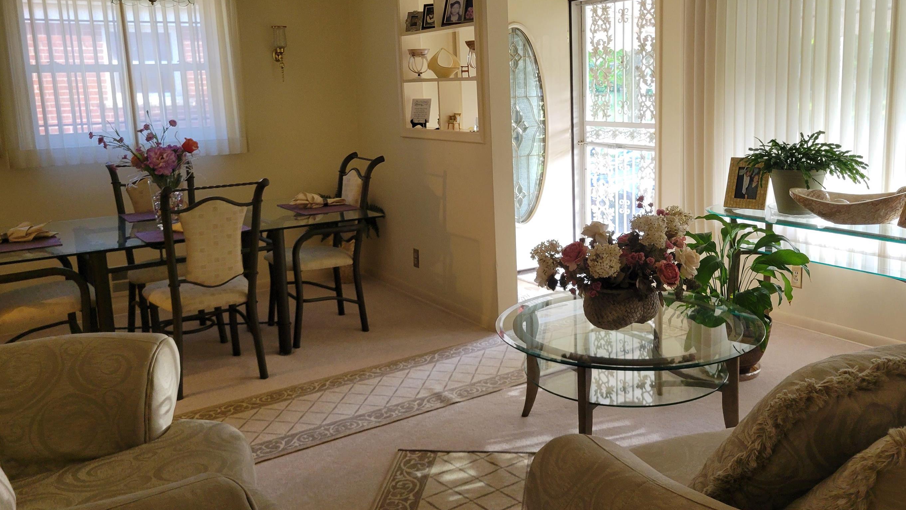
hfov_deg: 60.8
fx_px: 769
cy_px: 212
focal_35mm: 32
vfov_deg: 36.6
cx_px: 506
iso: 250
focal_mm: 5.4
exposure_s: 1/120
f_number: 1.8
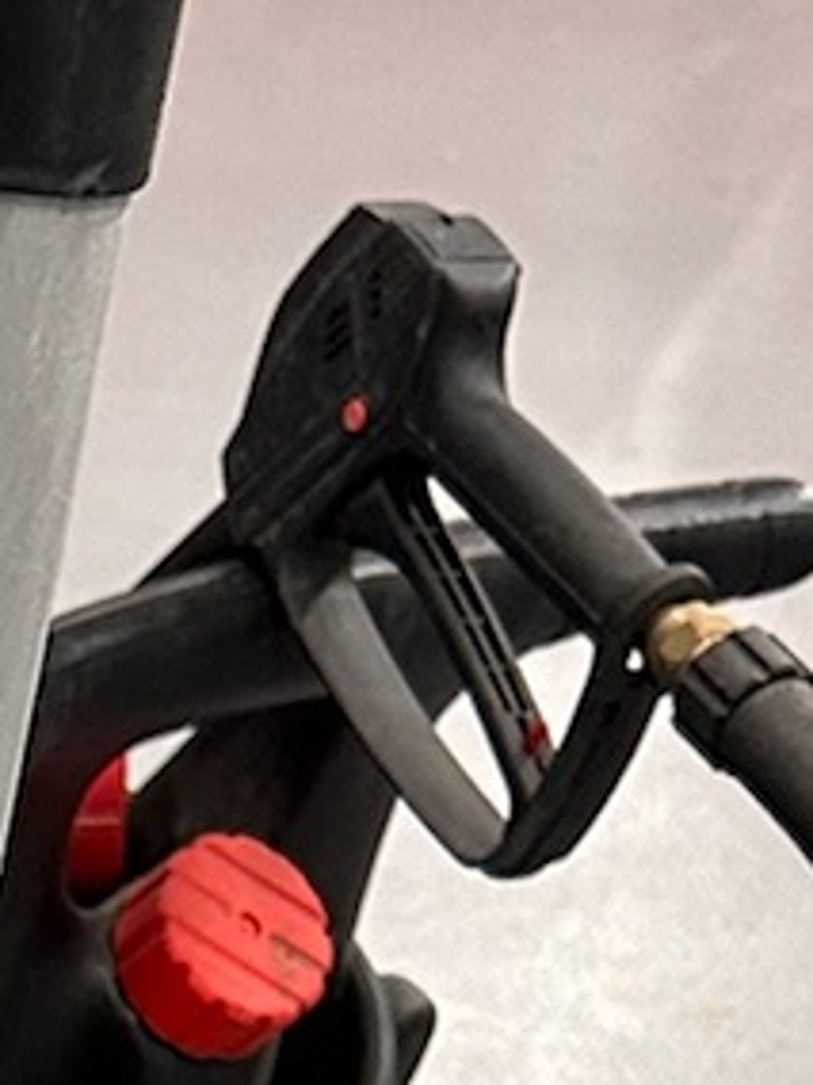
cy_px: 2525
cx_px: -947
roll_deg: -0.7
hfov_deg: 8.1
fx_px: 5417
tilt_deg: -37.9
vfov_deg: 10.1
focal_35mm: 173
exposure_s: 1/100
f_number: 1.78
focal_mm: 6.86
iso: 200
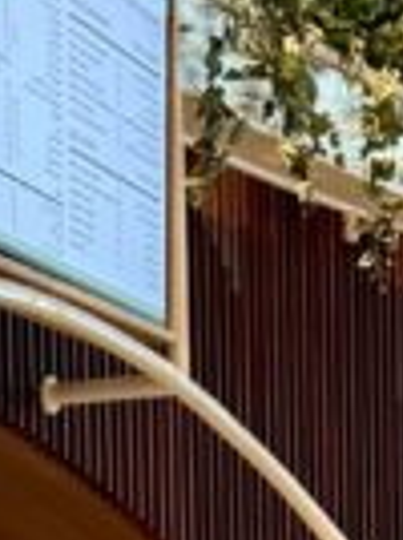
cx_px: 24
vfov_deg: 10.1
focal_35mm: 184
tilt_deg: -3.8
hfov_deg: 8.0
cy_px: 1007
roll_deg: +1.4
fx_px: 2865
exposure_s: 1/60
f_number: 1.78
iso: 320
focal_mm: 6.76
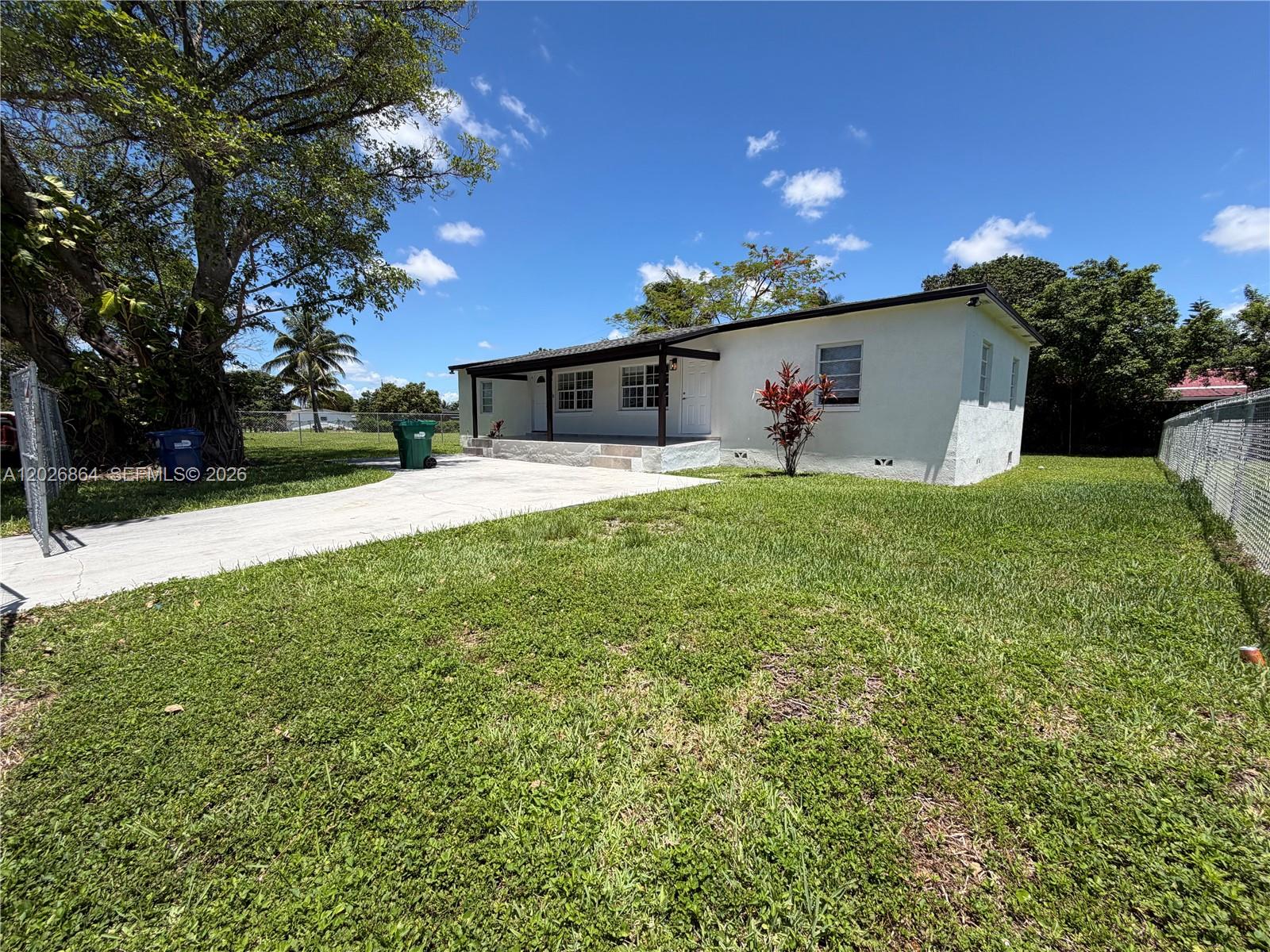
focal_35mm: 14
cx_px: 635
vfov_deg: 85.7
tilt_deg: -5.6
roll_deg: -0.3
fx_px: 514
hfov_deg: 102.1
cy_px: 476
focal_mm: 2.22
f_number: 2.2
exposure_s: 1/820
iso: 20
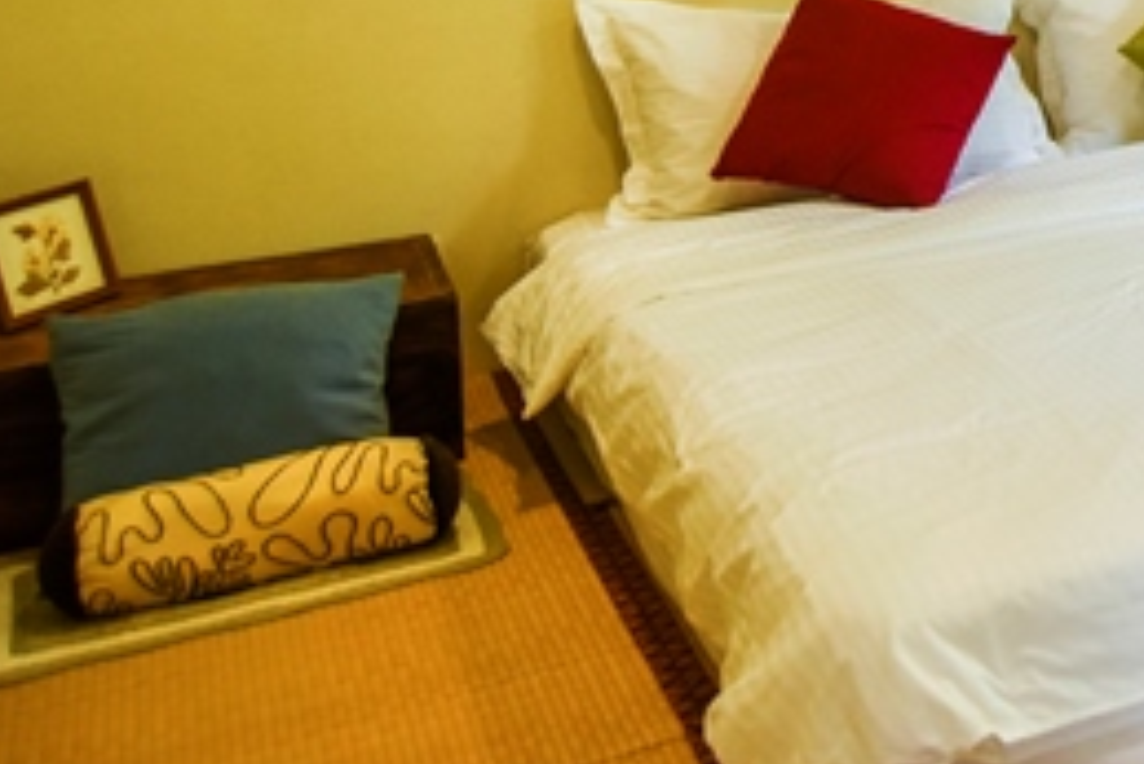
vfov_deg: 21.1
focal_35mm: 58
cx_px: 1524
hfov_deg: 27.9
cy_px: -243
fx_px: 1844
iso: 800
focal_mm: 21
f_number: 6.3
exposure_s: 1/40
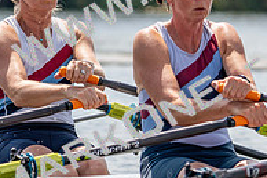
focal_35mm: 763
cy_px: 71
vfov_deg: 1.8
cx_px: 182
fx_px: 5654
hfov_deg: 2.7
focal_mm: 255
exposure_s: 1/1600
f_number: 5.6
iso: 200
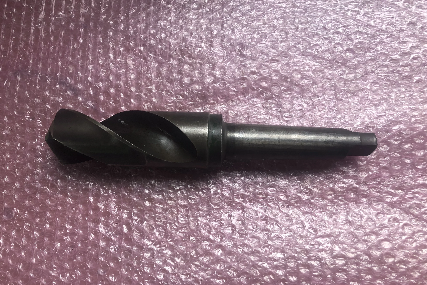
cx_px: 210
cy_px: 136
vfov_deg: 43.6
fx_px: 356
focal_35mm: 30
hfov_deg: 61.9
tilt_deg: -79.3
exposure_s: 1/40
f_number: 1.8
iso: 32
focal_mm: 3.99
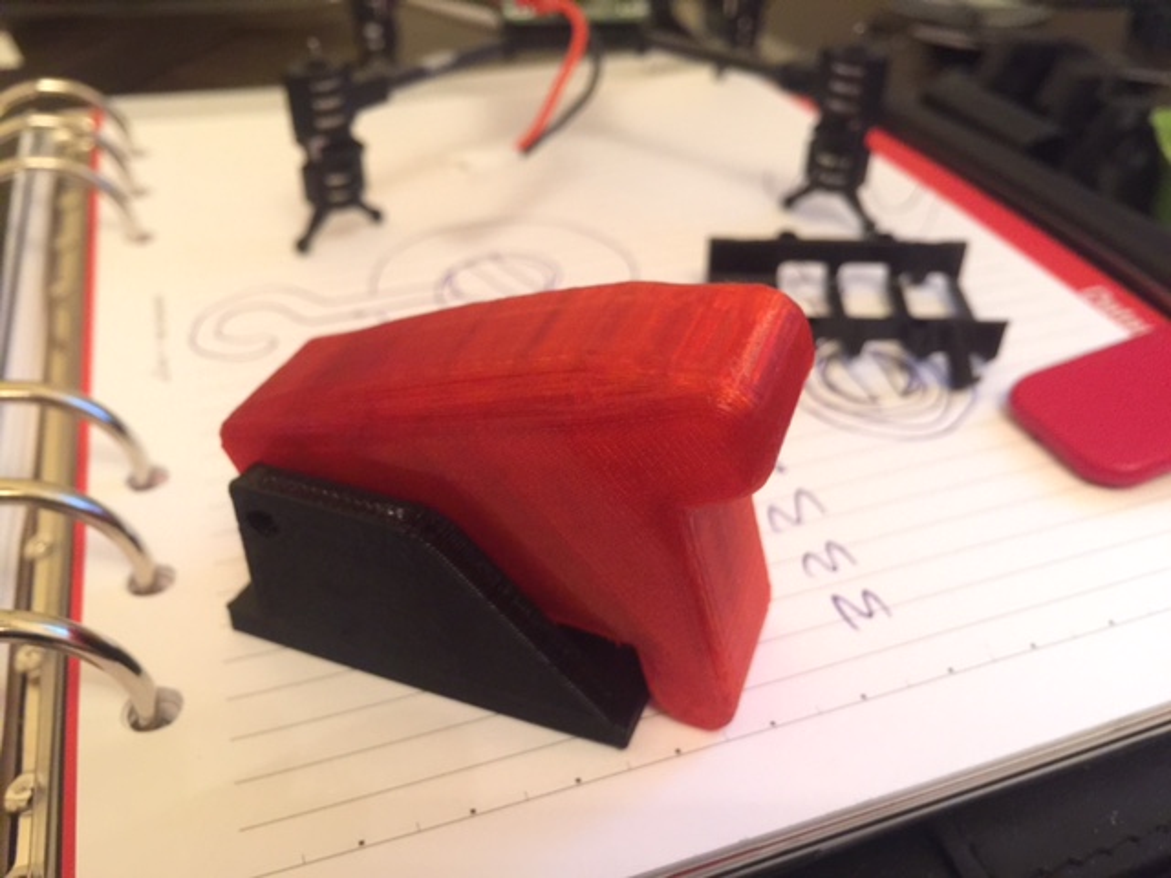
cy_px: 439
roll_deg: -0.7
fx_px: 981
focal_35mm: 29
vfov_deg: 48.2
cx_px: 586
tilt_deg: -38.1
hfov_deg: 61.7
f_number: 2.2
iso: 125
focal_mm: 4.15
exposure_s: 1/8
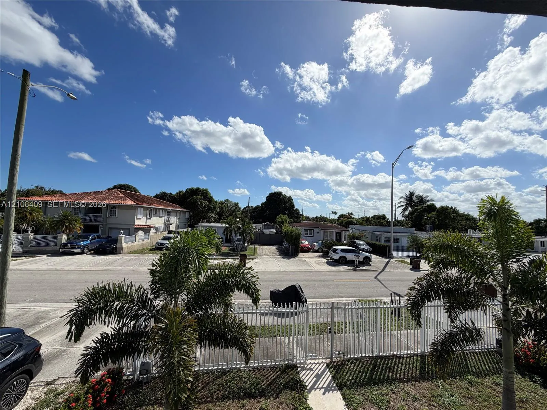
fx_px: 221
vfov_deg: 85.7
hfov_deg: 102.1
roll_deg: -1.4
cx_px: 274
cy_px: 205
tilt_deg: +2.2
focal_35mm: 14
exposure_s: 1/1795
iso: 20
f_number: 2.2
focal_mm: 2.22
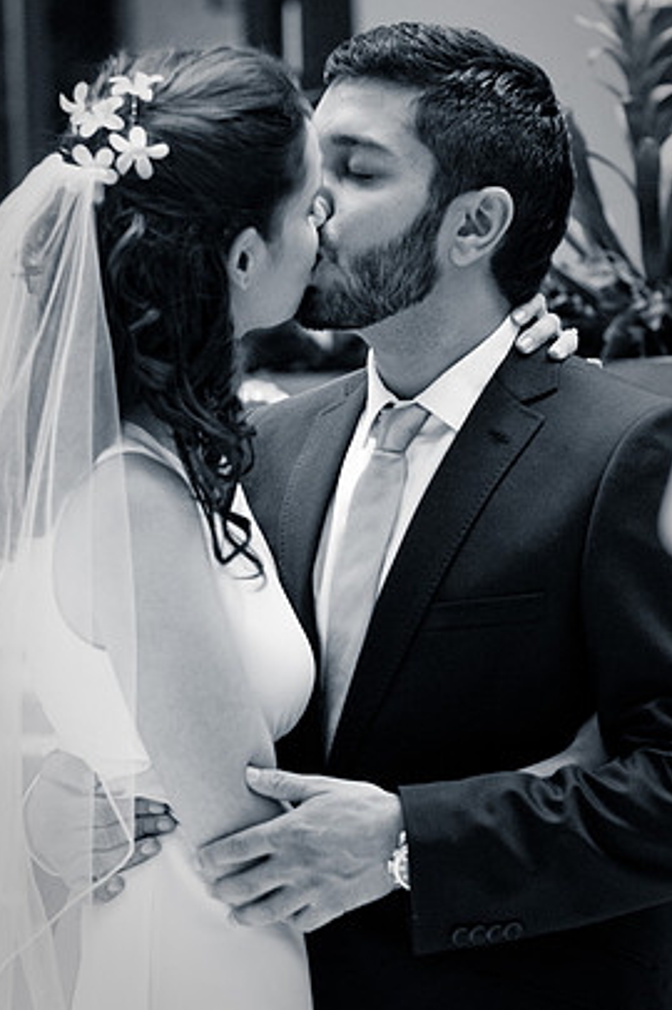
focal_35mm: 204
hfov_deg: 6.7
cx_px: 335
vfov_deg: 10.1
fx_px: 5721
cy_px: 475
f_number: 5
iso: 4000
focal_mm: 122.5
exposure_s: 1/200
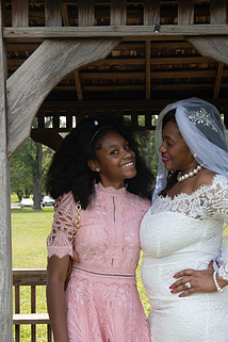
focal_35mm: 77
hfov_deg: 17.7
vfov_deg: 26.3
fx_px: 731
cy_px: 193
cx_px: 153
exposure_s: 1/1600
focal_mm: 53
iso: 800
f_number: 6.3
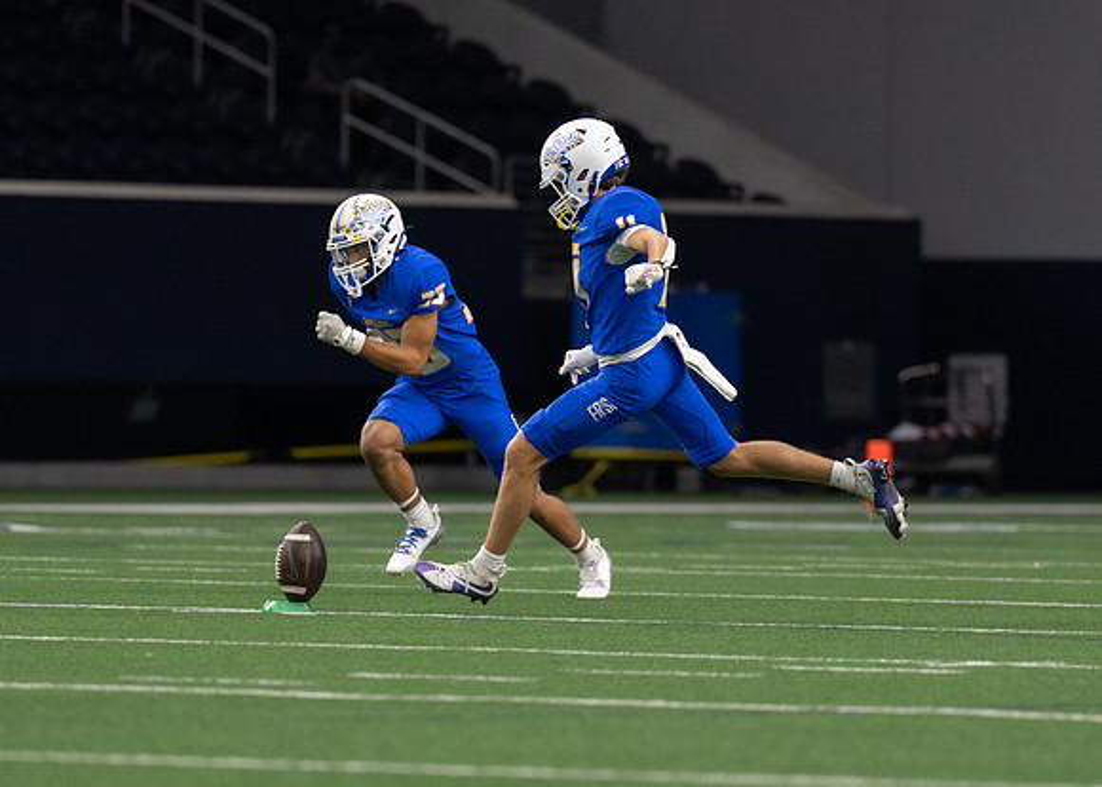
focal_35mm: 415
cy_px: 405
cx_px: 706
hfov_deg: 4.9
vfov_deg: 3.5
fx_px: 12999
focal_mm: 200
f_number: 2.8
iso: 1250
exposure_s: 1/1000
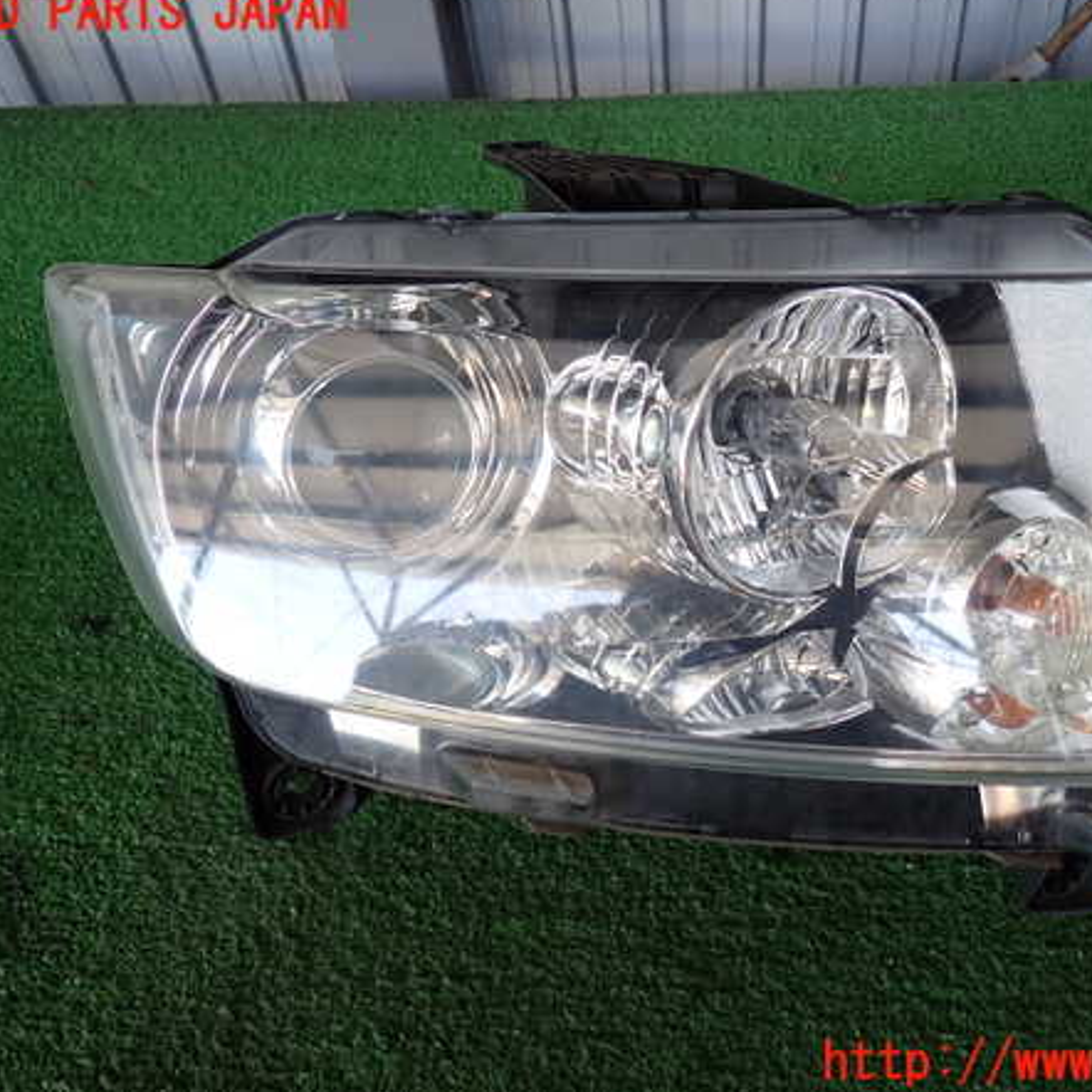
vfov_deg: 54.0
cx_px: 640
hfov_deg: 53.8
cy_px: 539
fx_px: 1071
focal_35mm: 30
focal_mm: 4.5
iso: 100
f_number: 2
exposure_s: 1/80
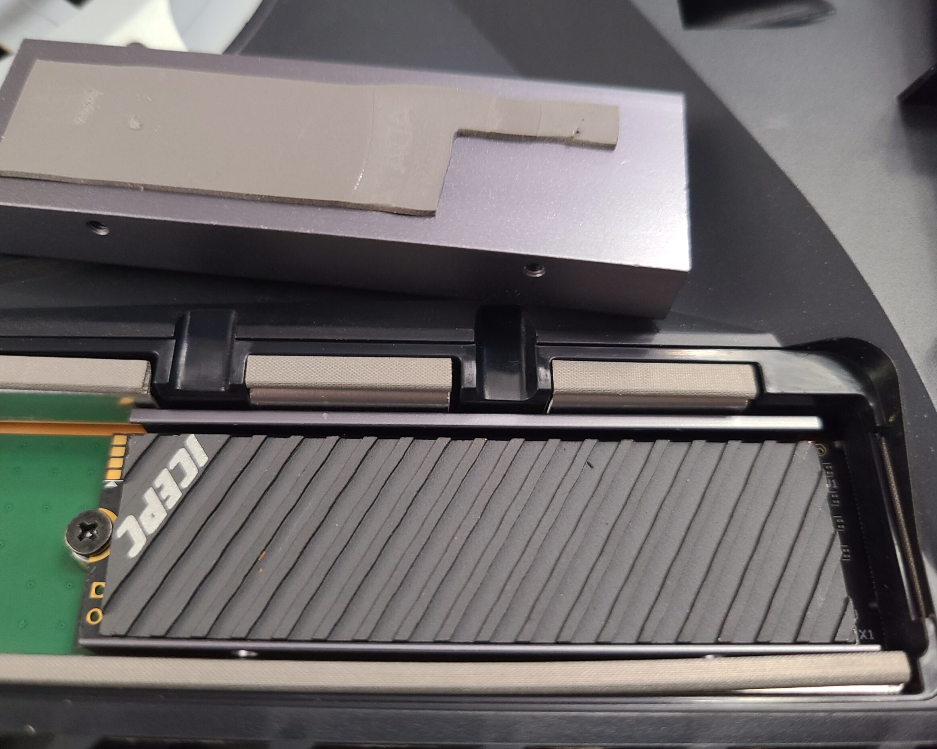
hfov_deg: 62.1
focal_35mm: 28
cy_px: 364
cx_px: 423
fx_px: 776
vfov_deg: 51.5
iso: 640
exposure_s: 1/24
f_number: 1.8
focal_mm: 5.4
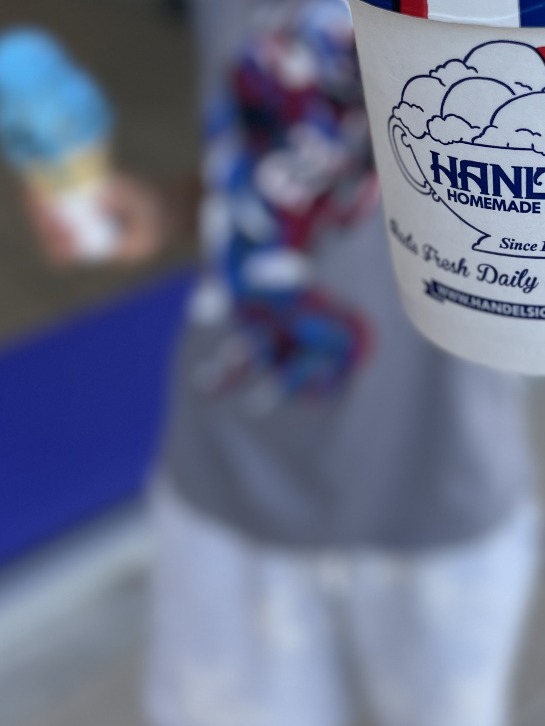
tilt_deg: -20.0
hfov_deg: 25.9
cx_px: 382
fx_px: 1176
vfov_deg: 32.7
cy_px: 76
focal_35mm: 56
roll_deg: +2.1
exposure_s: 1/466
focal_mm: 5.7
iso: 50
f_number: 1.5
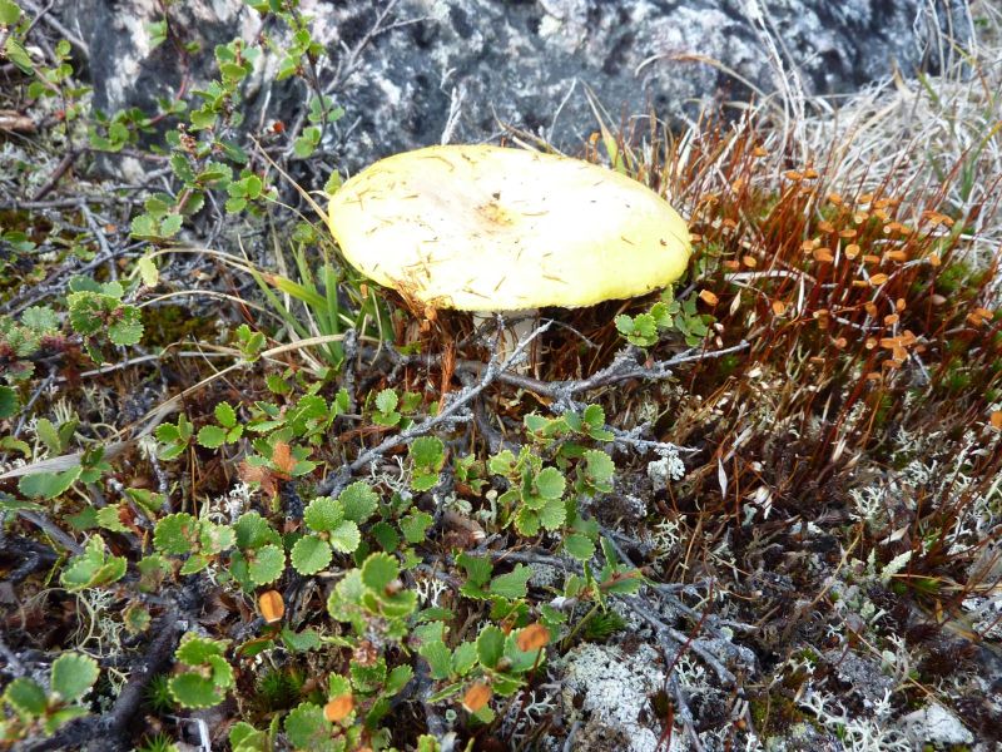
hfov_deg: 69.4
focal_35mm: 25
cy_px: 376
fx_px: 724
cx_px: 501
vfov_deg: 54.9
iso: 160
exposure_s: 1/250
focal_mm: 4.1
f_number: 4
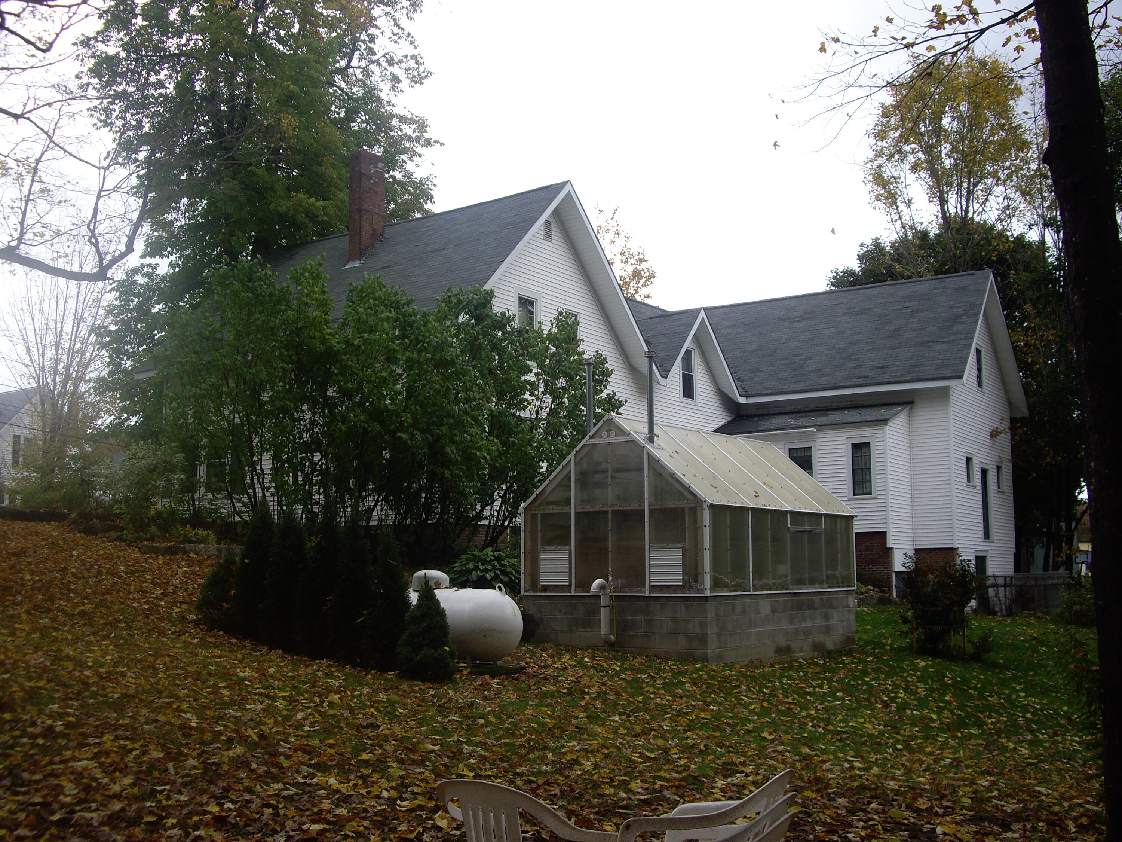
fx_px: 1232
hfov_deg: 49.0
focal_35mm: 38
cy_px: 421
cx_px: 561
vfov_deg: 37.7
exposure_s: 1/60
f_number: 5.6
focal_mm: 7.9
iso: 50
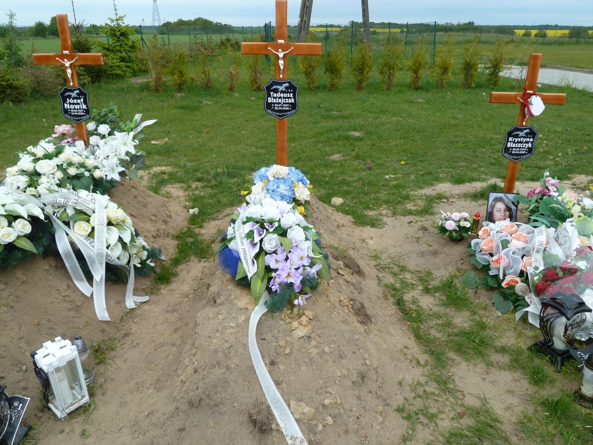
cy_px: 222
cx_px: 296
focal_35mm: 25
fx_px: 428
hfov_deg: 69.4
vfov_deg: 54.9
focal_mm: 4.1
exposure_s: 1/320
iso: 80
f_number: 4
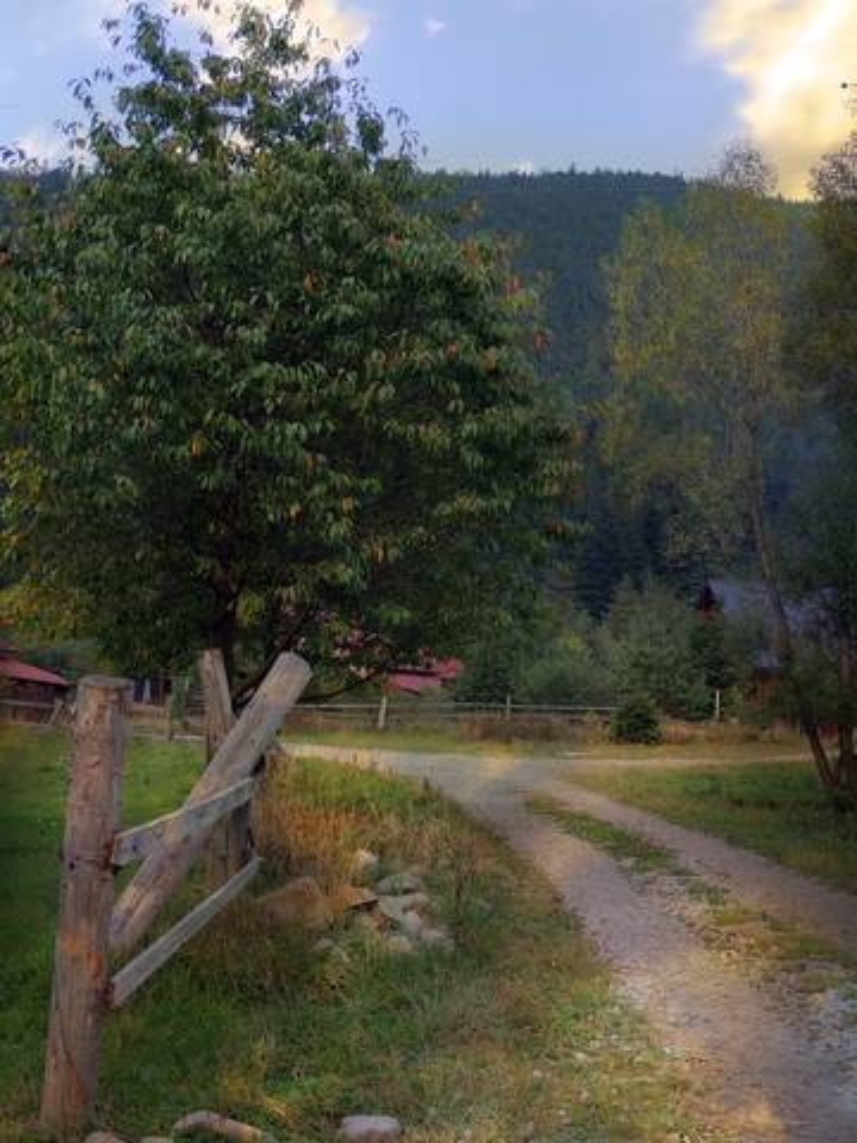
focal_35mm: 50
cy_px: 572
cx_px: 428
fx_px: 1650
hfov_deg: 29.1
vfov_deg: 38.2
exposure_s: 1/60
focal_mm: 8.9
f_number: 3.6
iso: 100
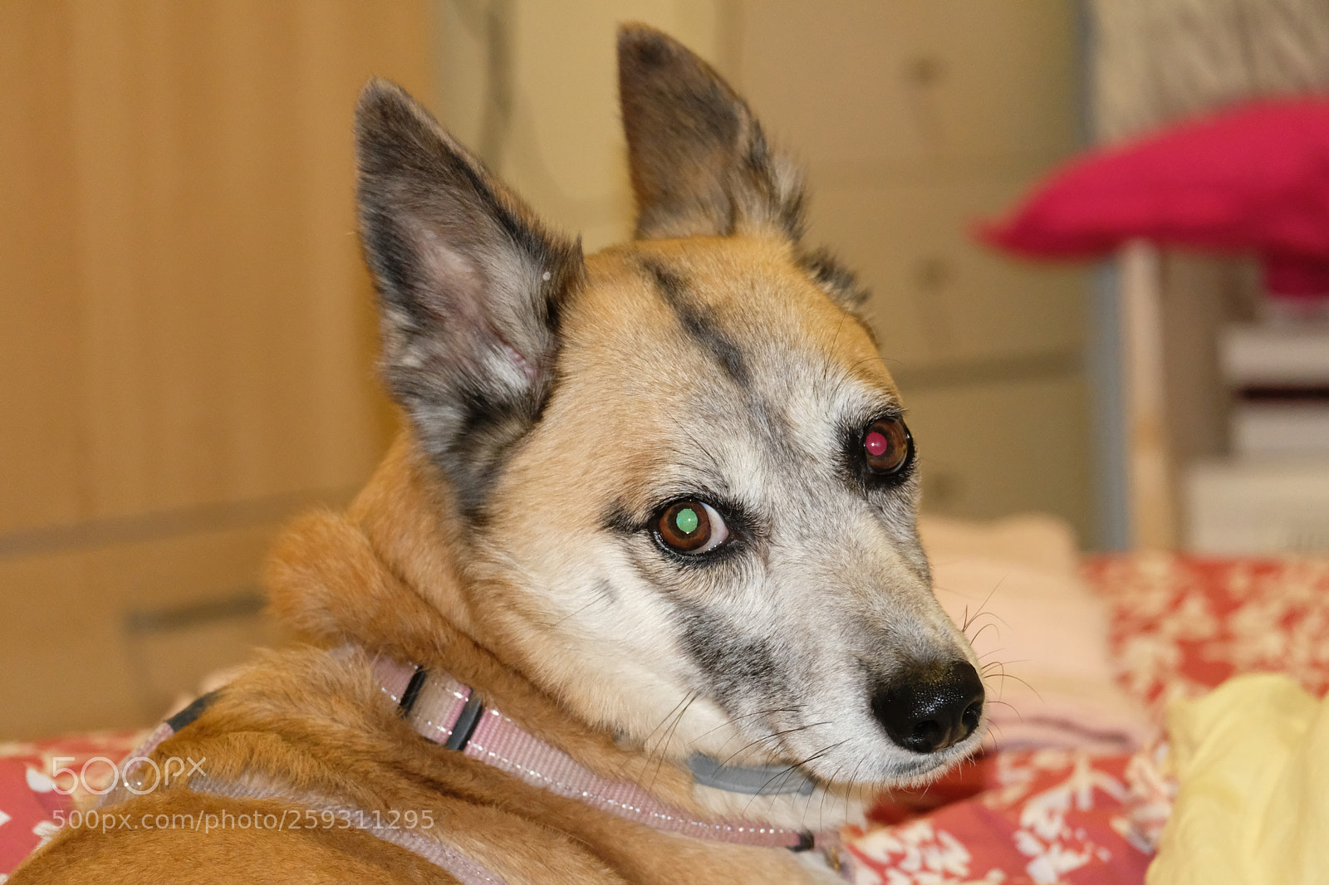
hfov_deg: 15.2
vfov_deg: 10.2
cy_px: 442
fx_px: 4982
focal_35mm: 135
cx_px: 664
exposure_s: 1/20
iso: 6400
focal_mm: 90
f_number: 5.4
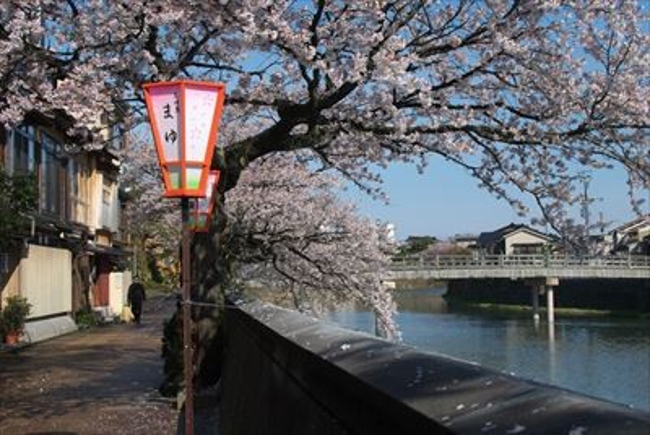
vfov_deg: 25.8
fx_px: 949
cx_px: 325
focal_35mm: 52
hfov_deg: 37.8
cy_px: 218
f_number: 7.1
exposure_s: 1/640
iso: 200
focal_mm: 35
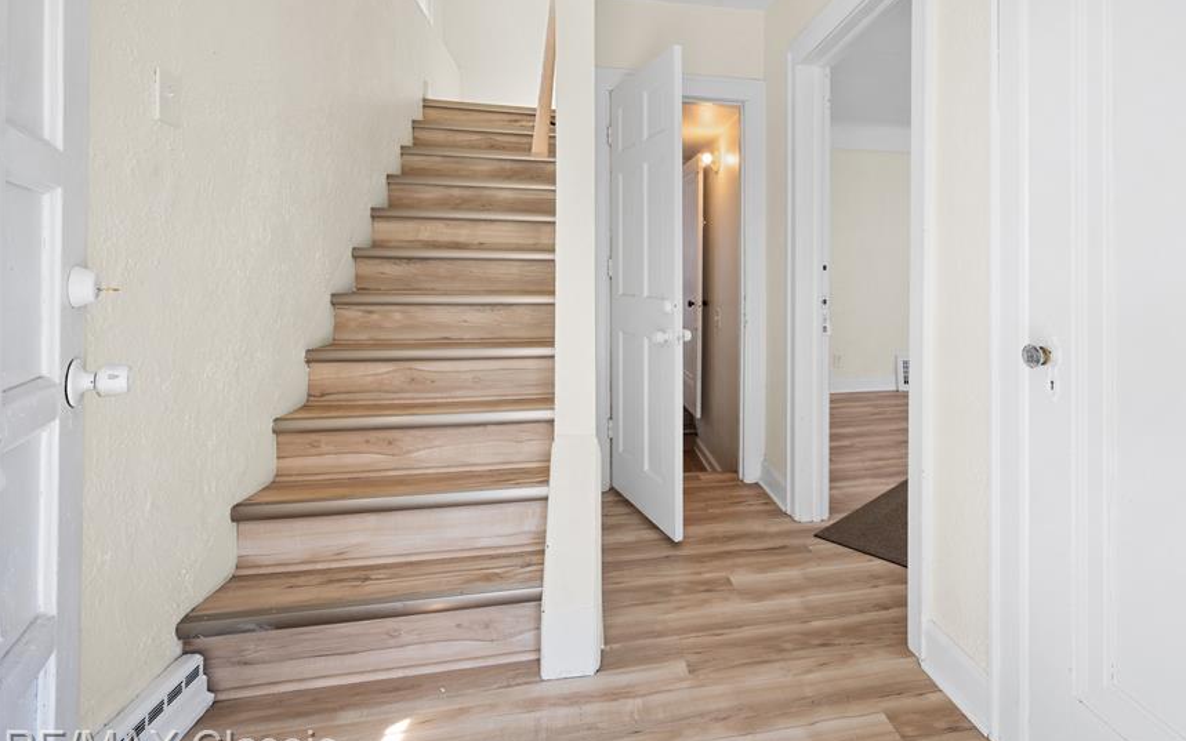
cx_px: 701
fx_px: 550
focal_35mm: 17
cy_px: 310
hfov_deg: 93.3
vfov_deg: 67.6
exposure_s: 1/2.5
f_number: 11
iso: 100
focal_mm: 14
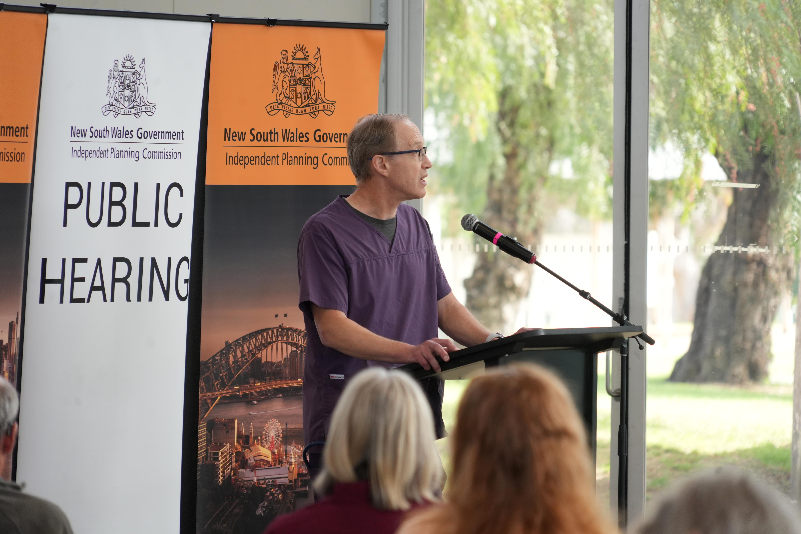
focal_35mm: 240
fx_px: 5339
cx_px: 400
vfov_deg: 5.7
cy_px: 267
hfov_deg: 8.6
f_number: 6.3
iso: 1600
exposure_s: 1/250
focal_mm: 240
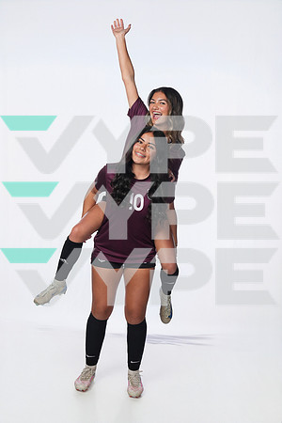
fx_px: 623
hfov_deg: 25.5
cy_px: 212
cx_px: 141
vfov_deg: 37.5
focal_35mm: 53
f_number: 8
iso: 800
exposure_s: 1/250
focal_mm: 53
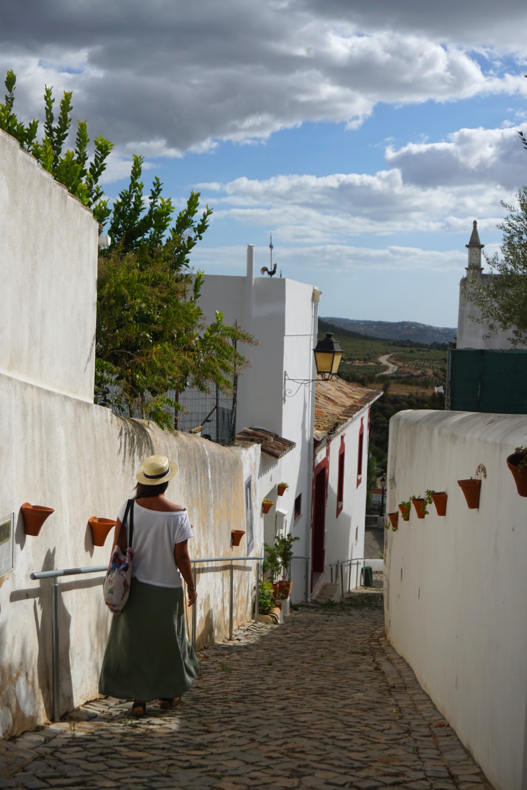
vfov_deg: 38.9
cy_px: 395
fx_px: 1120
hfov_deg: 26.5
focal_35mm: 51
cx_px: 264
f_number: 5
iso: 160
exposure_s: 1/2500
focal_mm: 34
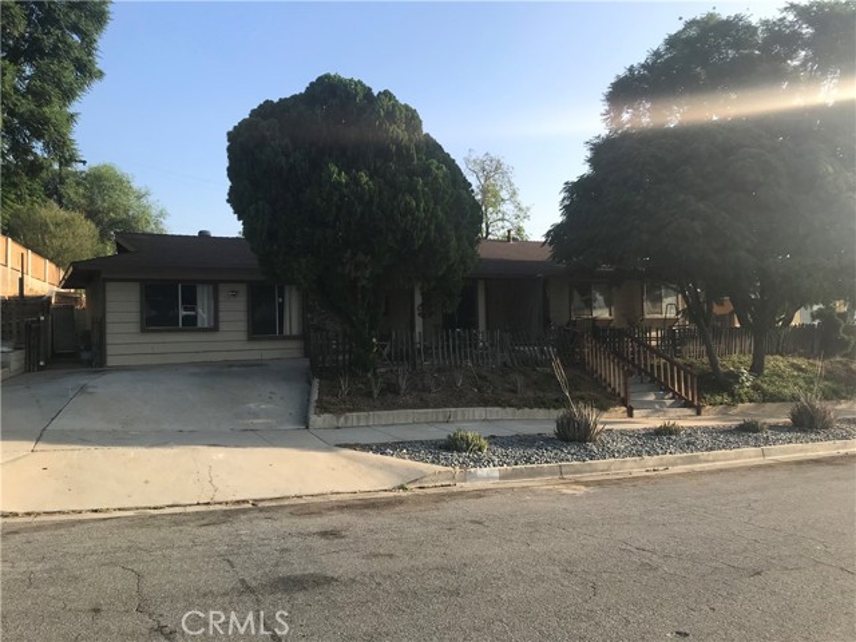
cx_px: 428
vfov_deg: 49.7
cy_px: 321
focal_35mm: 28
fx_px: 692
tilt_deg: +1.8
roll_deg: +1.0
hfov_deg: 63.4
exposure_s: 1/1182
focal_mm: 3.99
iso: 20
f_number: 1.8
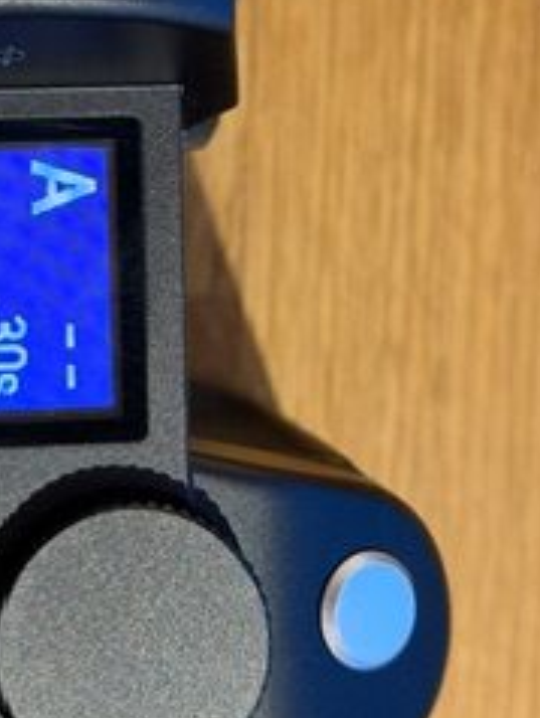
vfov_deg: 15.1
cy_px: 54
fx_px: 2678
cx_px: 127
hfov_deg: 11.5
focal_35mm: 129
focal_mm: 6.76
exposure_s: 1/30
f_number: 1.78
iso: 640
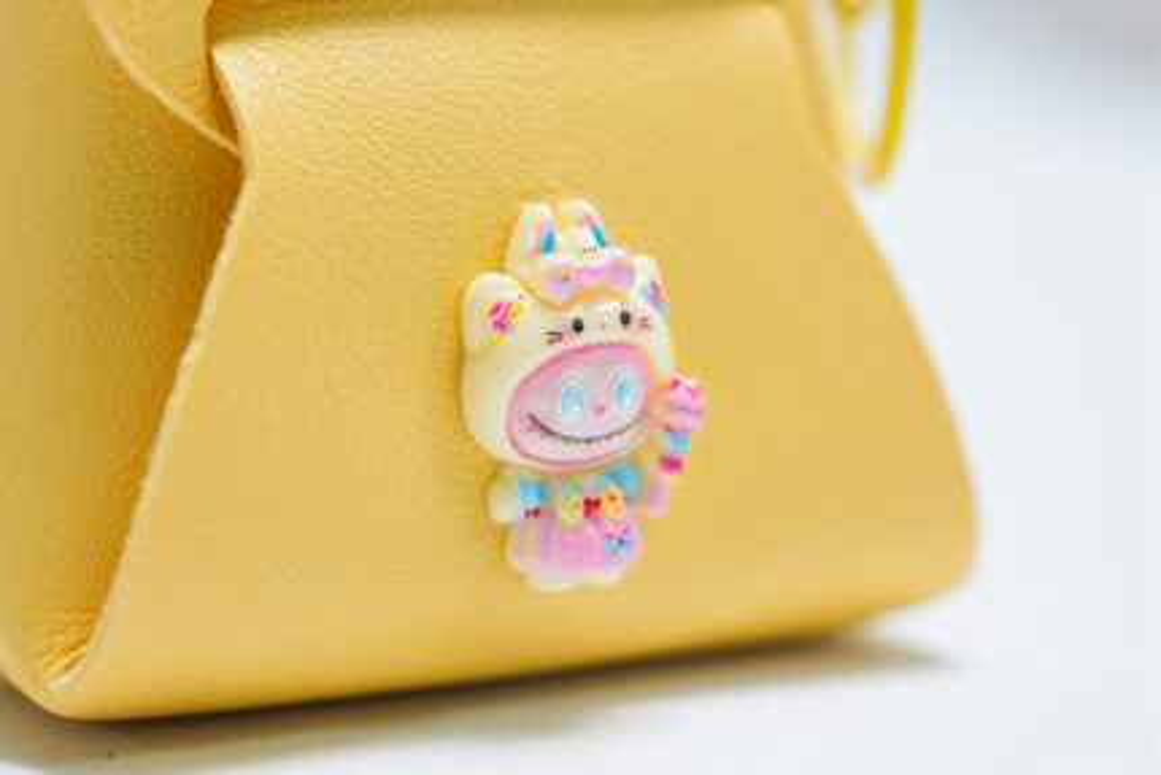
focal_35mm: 105
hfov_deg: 19.4
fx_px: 3387
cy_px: 388
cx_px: 580
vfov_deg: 13.1
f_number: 4.5
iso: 3200
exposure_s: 1/640
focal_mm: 70
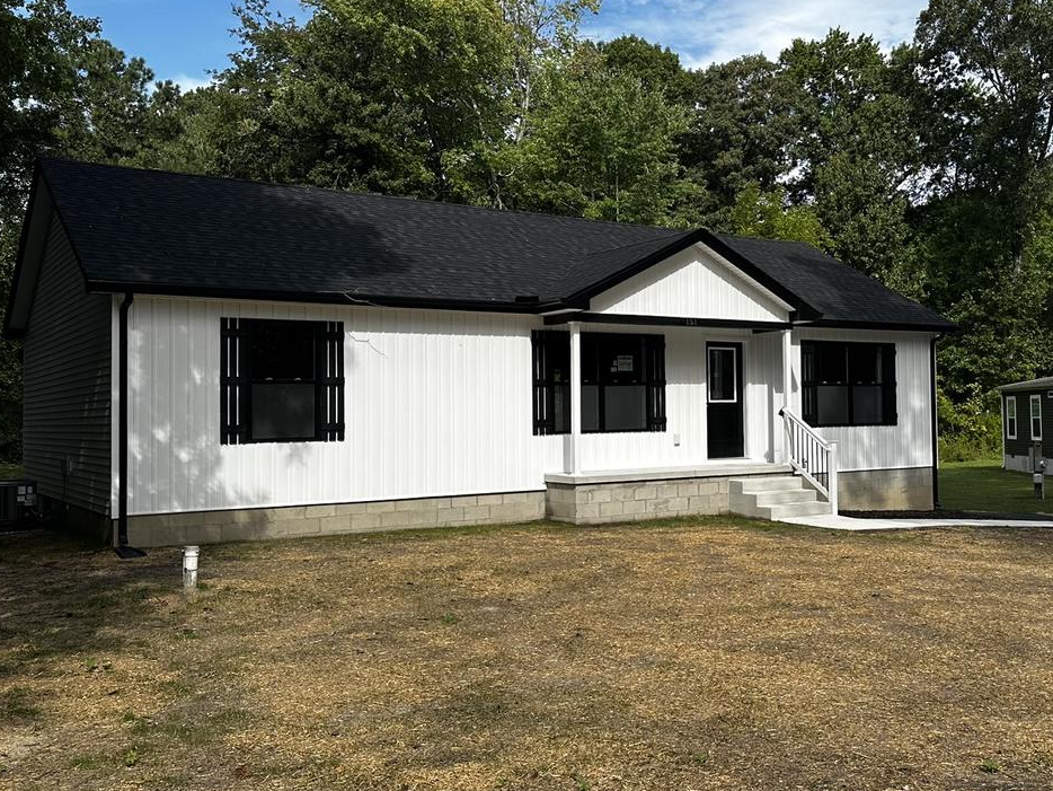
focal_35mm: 37
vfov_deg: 38.7
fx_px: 1126
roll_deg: +1.3
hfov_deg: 49.0
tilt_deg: +3.6
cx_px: 728
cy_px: 381
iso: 80
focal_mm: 6.86
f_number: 1.78
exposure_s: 1/2882
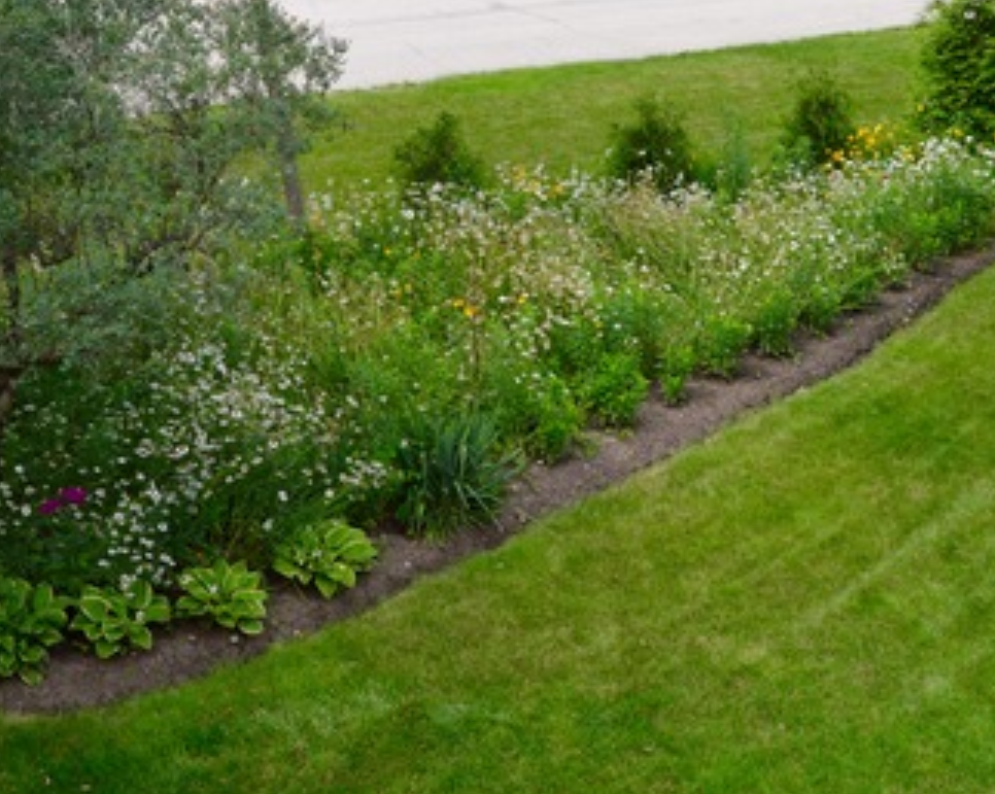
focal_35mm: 56
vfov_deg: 26.6
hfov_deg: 33.6
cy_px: 158
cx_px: 525
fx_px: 1648
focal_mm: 20
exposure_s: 1/200
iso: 100
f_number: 7.1
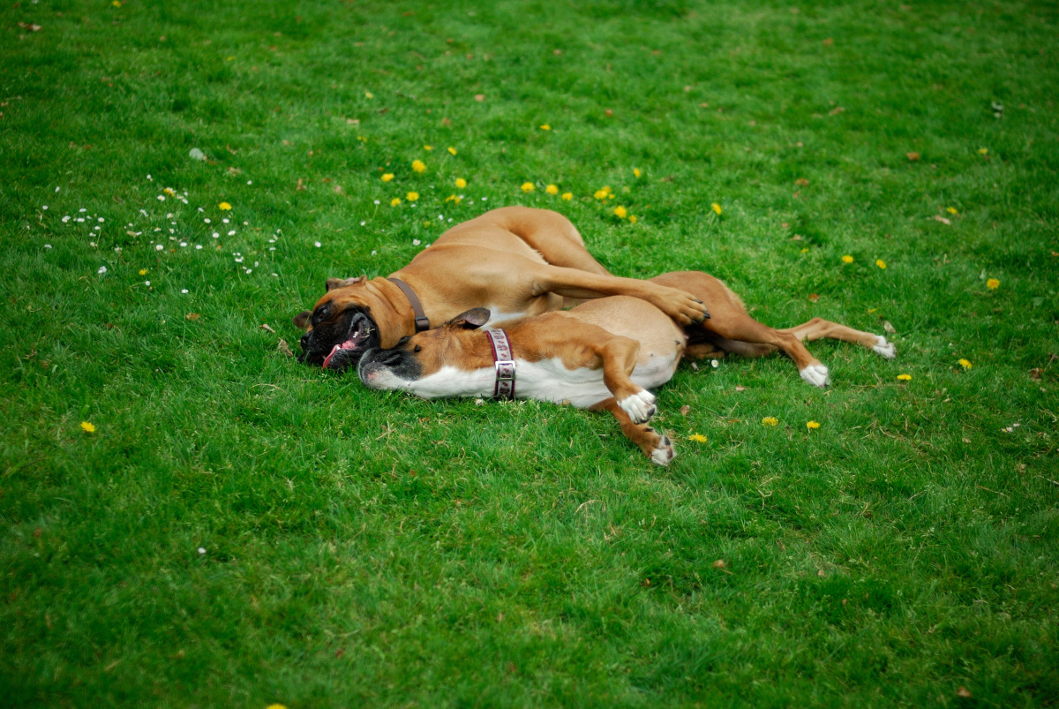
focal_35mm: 75
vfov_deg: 18.2
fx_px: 2209
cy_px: 354
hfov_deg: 27.0
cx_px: 530
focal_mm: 50
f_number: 1.8
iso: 250
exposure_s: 1/1250
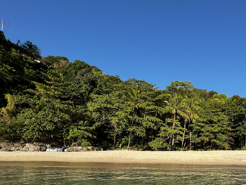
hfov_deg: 71.8
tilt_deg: +3.0
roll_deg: -0.9
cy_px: 149
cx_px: 181
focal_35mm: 22
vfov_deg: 56.5
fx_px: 156
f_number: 1.8
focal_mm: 1.57
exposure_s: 1/927
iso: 32
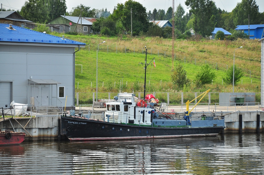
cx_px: 132
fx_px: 1230
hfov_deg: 12.2
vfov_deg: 8.1
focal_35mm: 168
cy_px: 88
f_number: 5.6
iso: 200
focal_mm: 112
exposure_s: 1/500
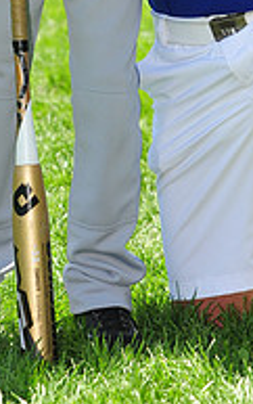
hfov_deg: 5.0
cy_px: -178
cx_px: 159
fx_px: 2895
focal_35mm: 263
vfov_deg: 7.8
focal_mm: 86
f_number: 5.6
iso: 200
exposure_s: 1/500
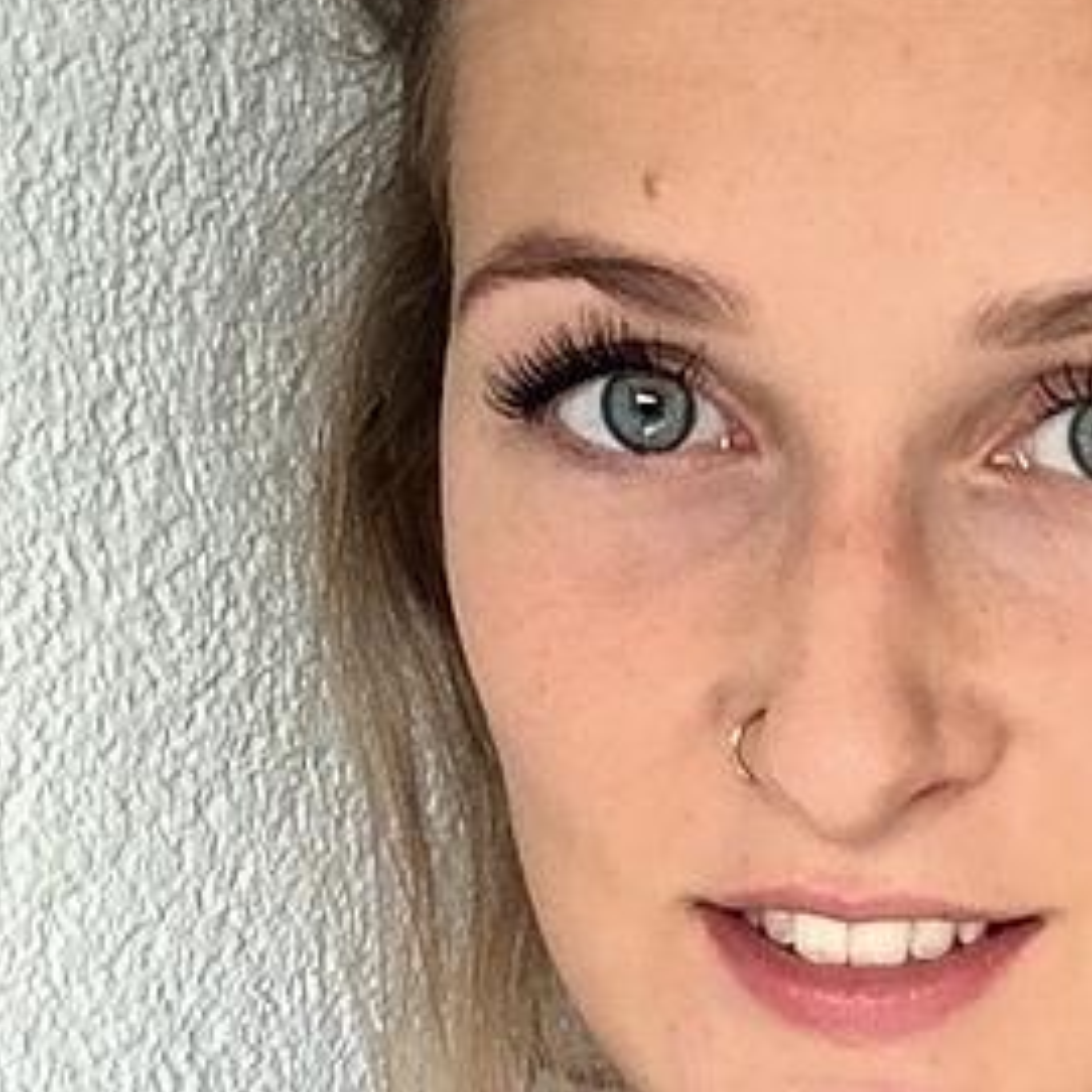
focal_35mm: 61
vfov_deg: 27.3
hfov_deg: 27.5
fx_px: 2177
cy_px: 951
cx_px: 895
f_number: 2.4
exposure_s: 1/50
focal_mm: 2.15
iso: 50
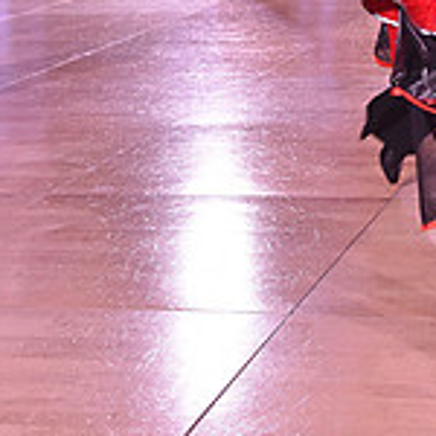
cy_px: -116
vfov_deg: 14.9
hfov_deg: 15.2
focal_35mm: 112
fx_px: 1596
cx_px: 458
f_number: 4.5
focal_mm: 34
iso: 1250
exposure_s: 1/250
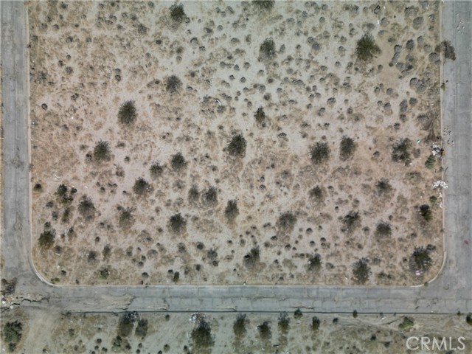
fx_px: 327
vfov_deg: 56.8
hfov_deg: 71.6
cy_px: 177
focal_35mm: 24
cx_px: 236
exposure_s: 1/640
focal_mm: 6.72
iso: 110
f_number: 1.7
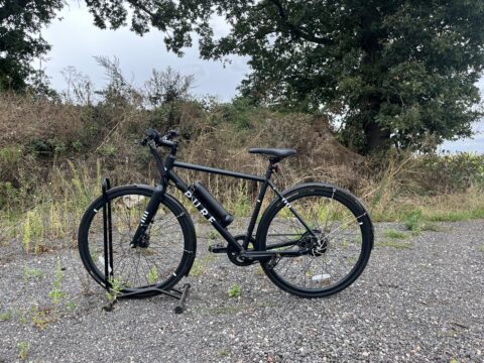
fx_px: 364
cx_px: 242
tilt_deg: -3.1
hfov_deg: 67.3
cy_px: 182
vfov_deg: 53.1
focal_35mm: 26
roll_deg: +0.3
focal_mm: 5.1
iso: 50
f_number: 1.6
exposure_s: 1/484
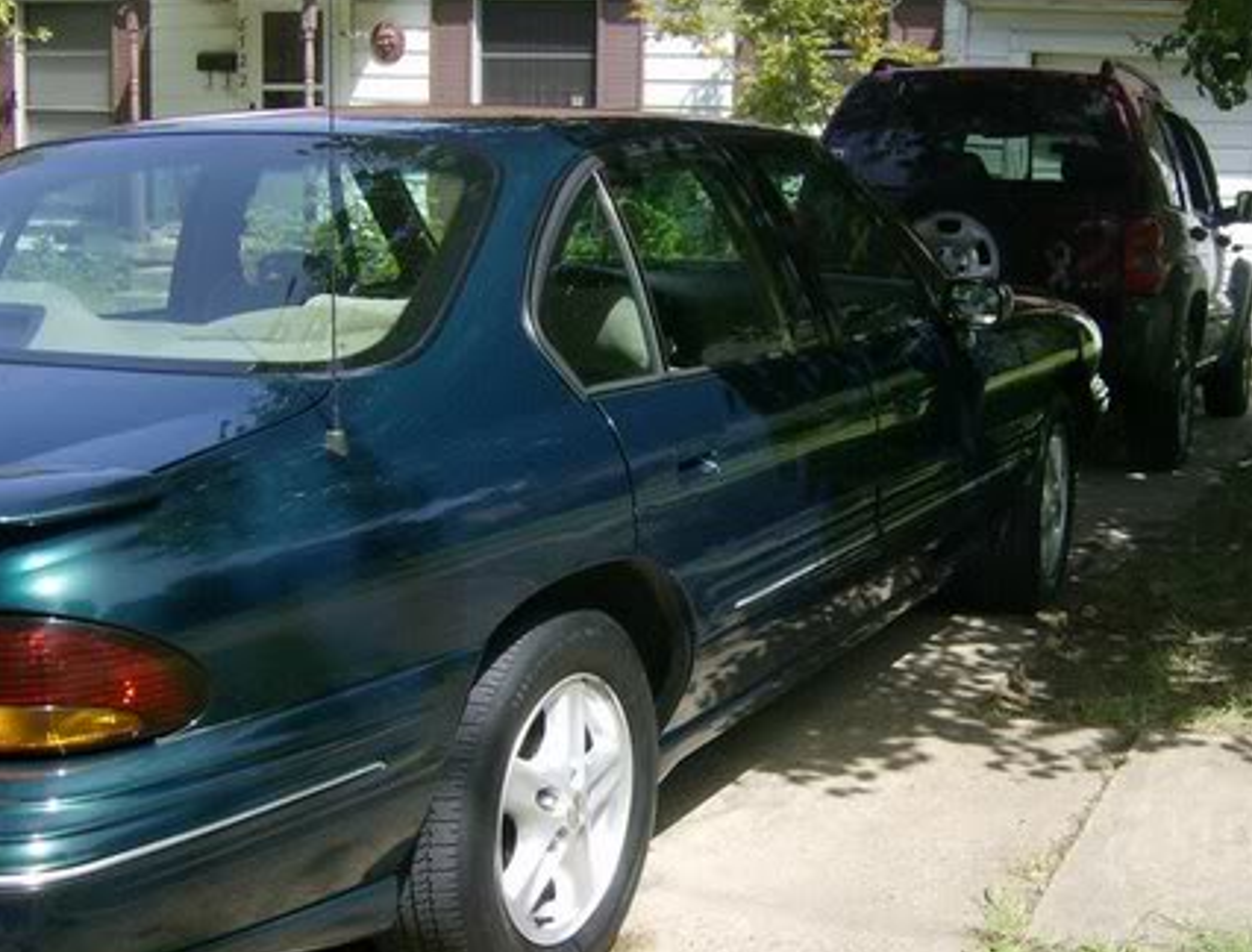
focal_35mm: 54
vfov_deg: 27.3
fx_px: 1963
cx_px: 748
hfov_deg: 35.3
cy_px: 470
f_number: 4.7
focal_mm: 6
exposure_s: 1/273
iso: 100
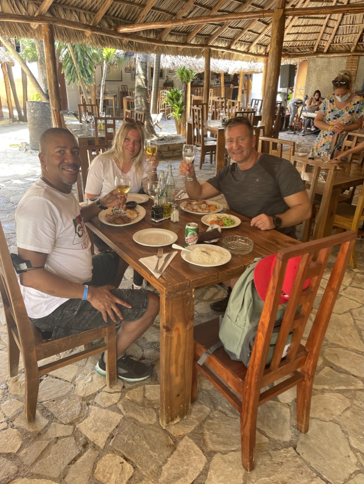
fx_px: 364
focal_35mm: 26
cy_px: 242
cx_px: 182
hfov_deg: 53.1
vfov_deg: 67.3
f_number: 1.6
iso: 64
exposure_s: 1/60
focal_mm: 5.1
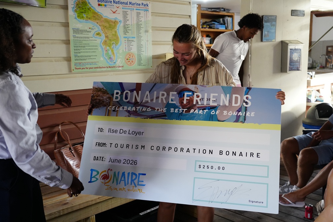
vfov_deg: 35.9
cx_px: 166
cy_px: 111
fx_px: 342
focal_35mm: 37
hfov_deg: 51.9
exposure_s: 1/200
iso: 4000
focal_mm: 37
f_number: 4
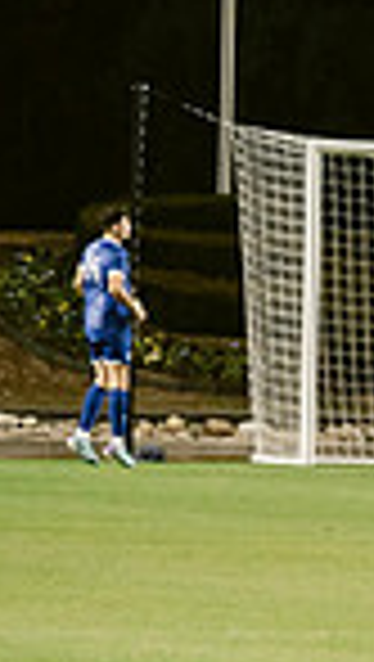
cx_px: 1293
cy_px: 304
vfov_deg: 2.6
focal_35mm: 827
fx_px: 14538
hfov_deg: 1.5
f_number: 2.8
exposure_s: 1/400
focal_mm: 200
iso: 1600
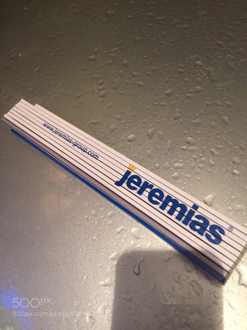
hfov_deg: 48.2
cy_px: 165
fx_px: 276
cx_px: 124
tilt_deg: -59.4
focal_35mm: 29
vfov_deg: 61.7
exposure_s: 1/20
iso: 320
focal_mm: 4.15
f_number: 2.2
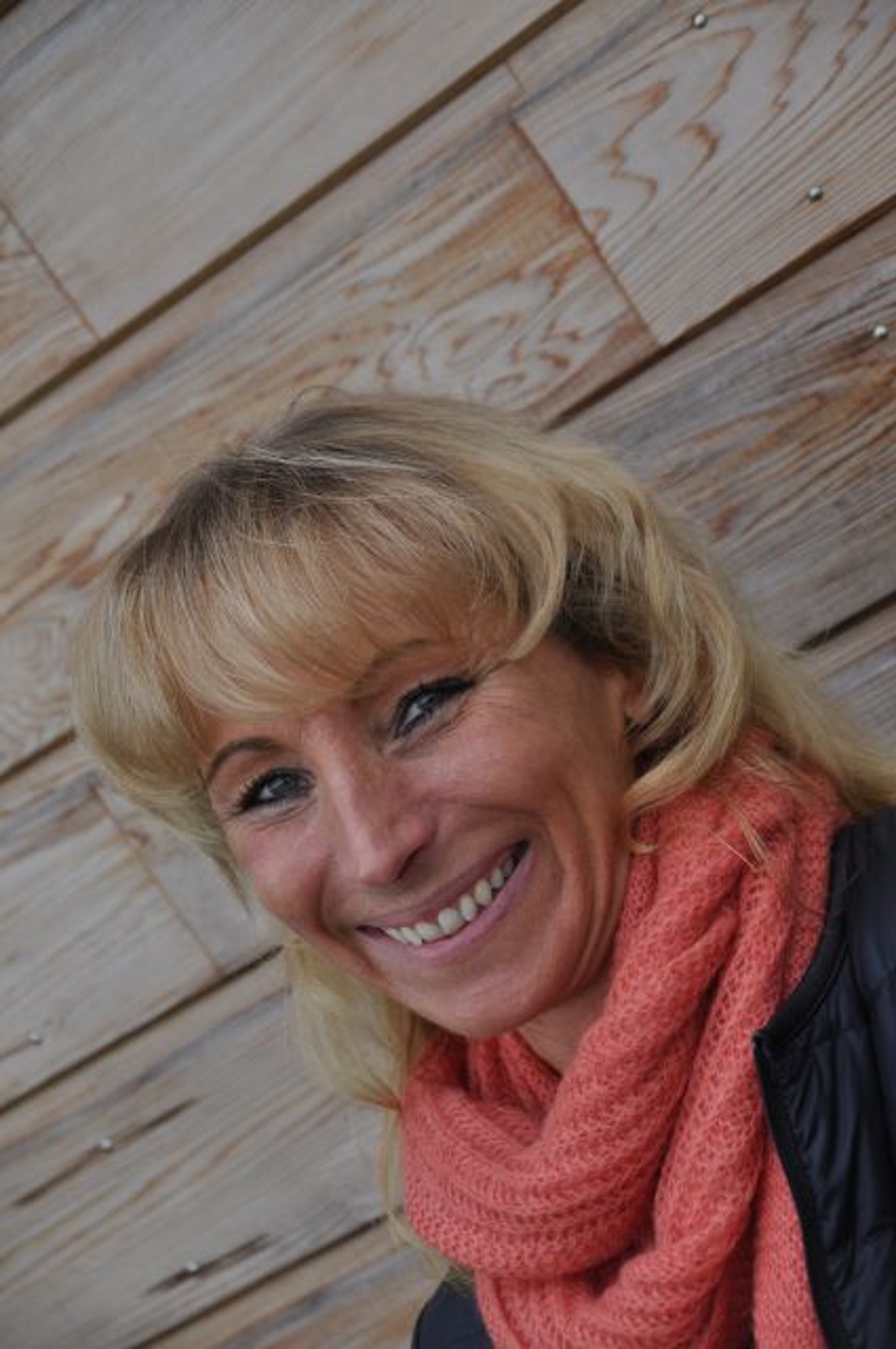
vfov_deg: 15.2
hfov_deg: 10.1
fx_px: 5053
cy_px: 674
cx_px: 448
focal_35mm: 135
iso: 360
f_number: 5.6
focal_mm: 90
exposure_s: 1/500
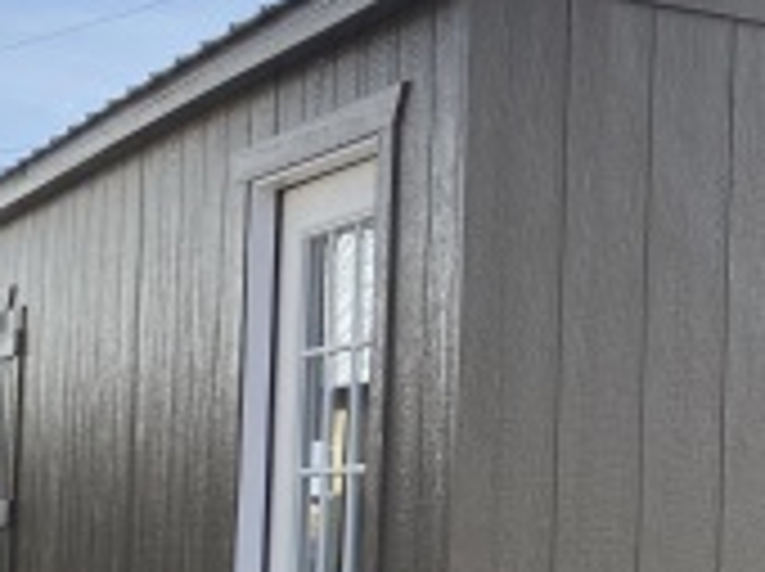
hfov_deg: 19.6
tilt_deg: +1.7
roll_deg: -1.5
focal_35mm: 98
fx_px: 2163
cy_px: 495
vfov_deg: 14.9
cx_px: 738
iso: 32
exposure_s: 1/2755
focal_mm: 4.25
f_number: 1.8
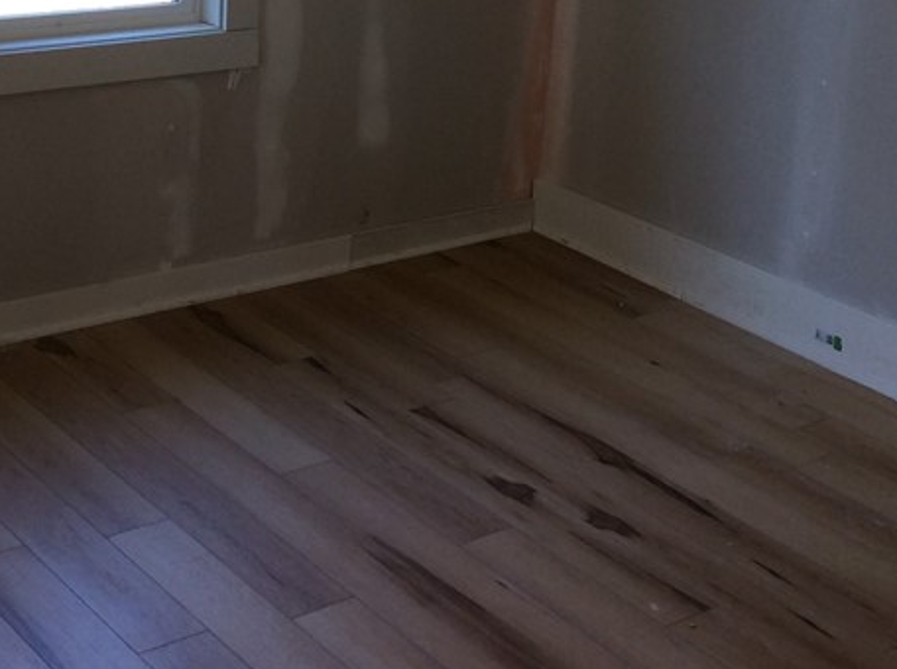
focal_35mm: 72
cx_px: 456
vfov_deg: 19.9
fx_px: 1862
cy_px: 41
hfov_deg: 27.1
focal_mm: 3.3
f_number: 2.4
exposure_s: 1/30
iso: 40
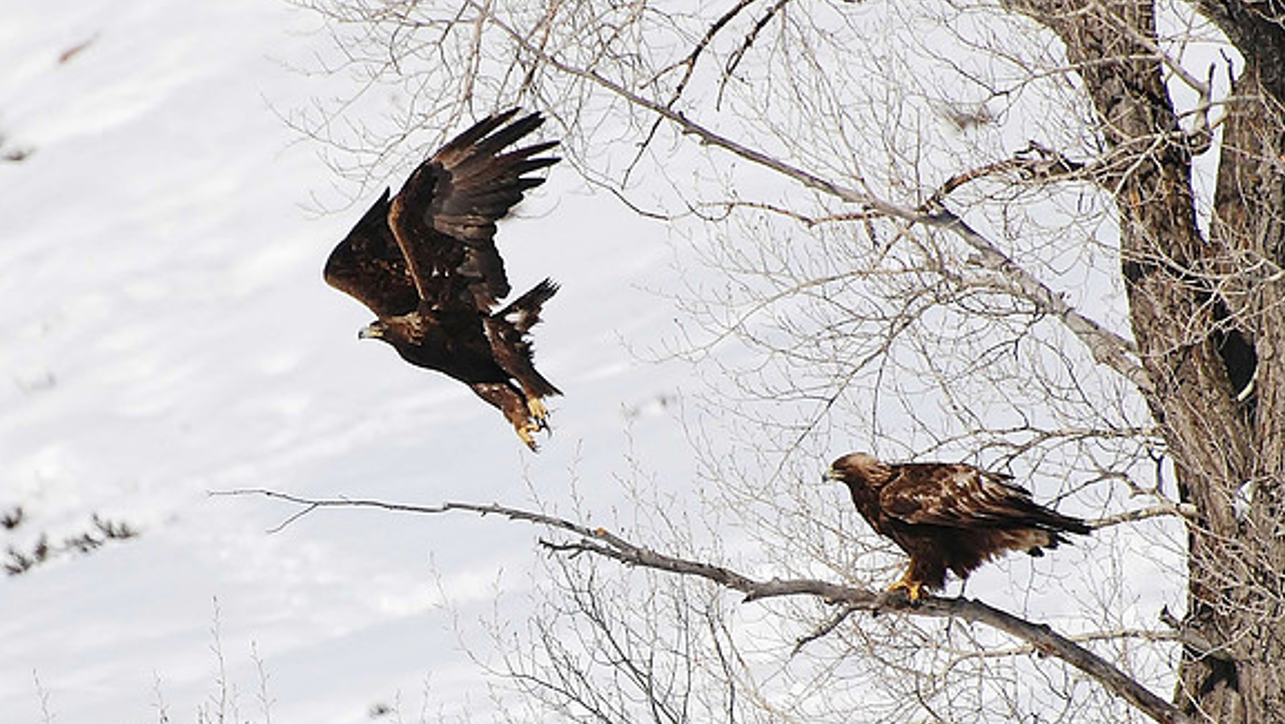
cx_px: 641
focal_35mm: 474
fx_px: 16156
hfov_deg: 4.6
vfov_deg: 2.6
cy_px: 385
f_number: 7.1
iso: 400
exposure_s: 1/3200
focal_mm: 300
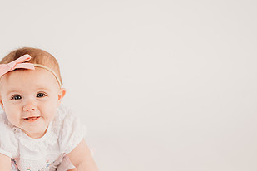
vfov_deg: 29.7
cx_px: 52
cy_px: 112
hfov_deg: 41.8
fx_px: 321
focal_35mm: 45
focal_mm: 24
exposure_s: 1/160
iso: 100
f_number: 2.2
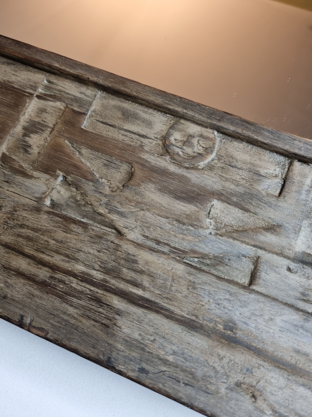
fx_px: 312
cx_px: 156
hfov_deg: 53.1
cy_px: 208
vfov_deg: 67.3
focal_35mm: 26
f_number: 1.8
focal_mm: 5.4
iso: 160
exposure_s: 1/100
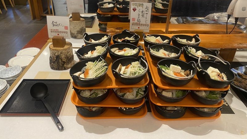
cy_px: 52
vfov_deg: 39.9
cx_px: 126
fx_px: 190
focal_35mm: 29
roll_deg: -1.1
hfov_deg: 66.1
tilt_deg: -28.5
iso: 160
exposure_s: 1/50
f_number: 1.8
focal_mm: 4.25
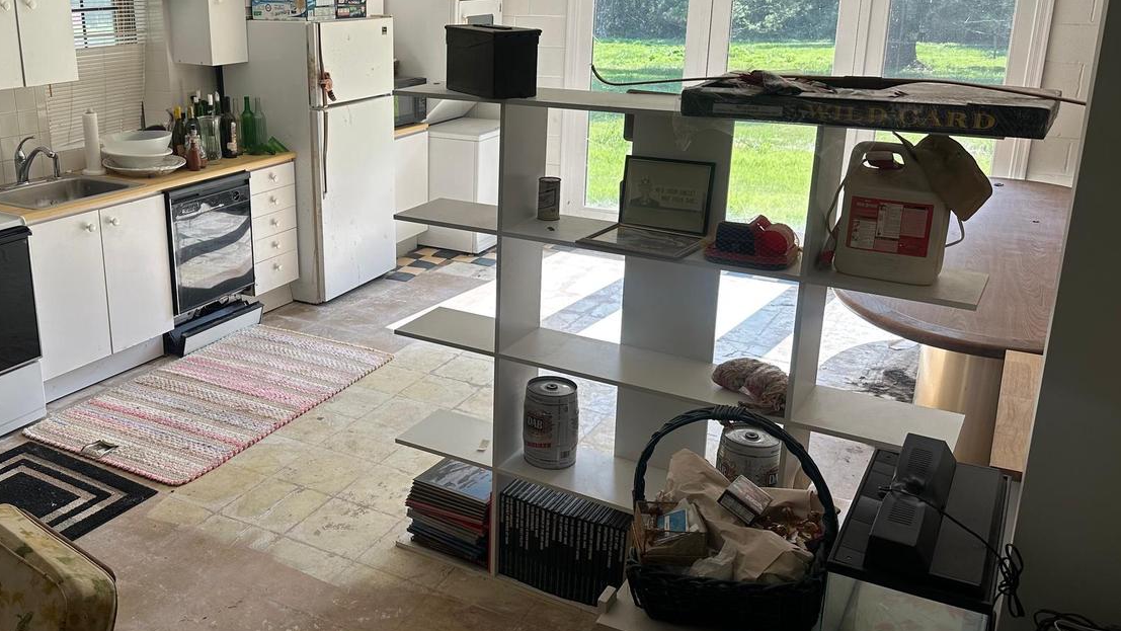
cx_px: 414
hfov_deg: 57.2
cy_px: 268
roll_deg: +1.0
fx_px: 1011
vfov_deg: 34.6
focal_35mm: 34
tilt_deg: -15.9
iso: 80
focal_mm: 6.86
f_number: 1.78
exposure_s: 1/379
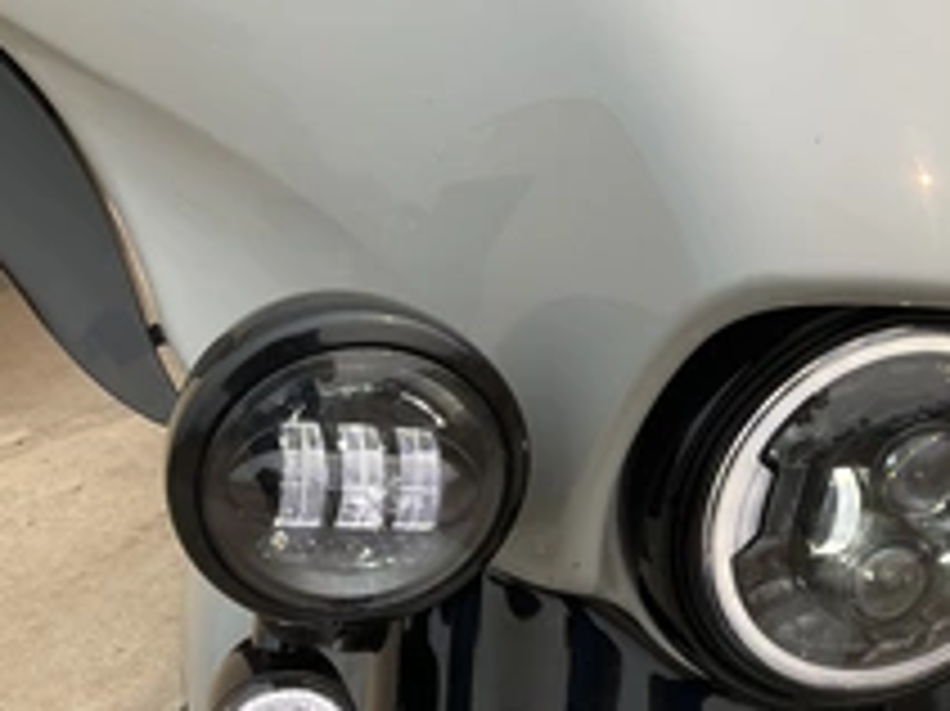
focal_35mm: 55
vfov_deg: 26.1
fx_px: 1509
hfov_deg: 34.0
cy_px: 567
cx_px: 752
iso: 25
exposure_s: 1/978
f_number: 1.8
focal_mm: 3
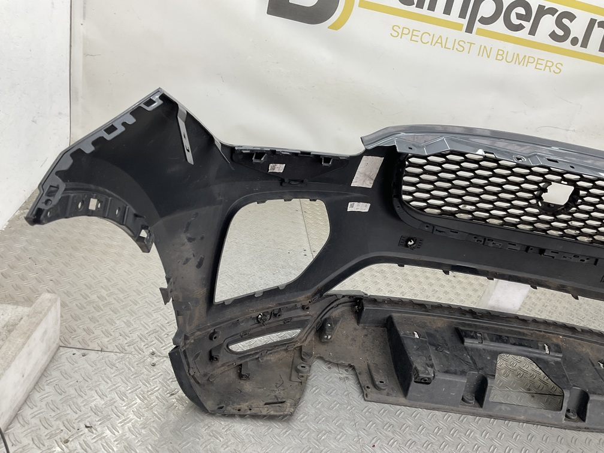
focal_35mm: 29
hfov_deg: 61.7
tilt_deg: -27.0
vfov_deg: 48.2
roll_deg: -15.0
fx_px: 506
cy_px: 226
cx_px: 302
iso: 32
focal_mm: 3
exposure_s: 1/120
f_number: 1.8
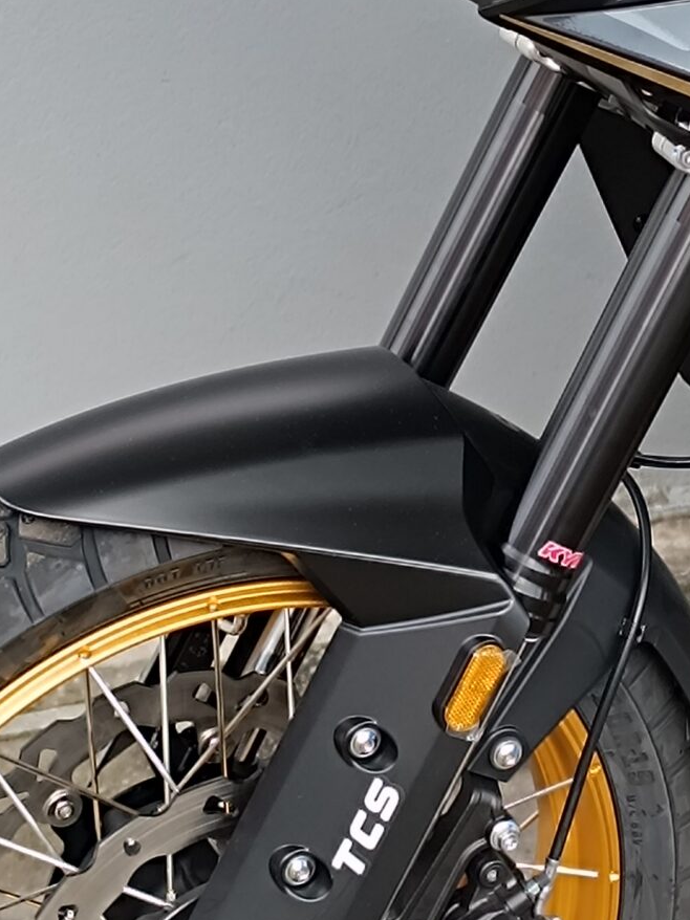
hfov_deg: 20.8
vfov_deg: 27.1
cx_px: 549
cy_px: 145
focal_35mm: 70
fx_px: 1861
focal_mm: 6.14
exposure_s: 1/100
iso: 168
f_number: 1.65
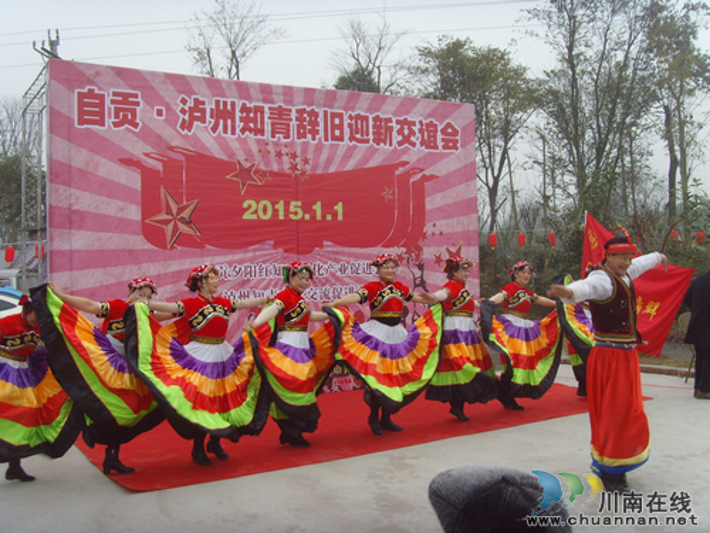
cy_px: 266
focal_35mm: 39
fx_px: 800
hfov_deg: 47.9
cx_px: 355
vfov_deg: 36.8
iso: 100
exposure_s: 1/60
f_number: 3.5
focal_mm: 6.6
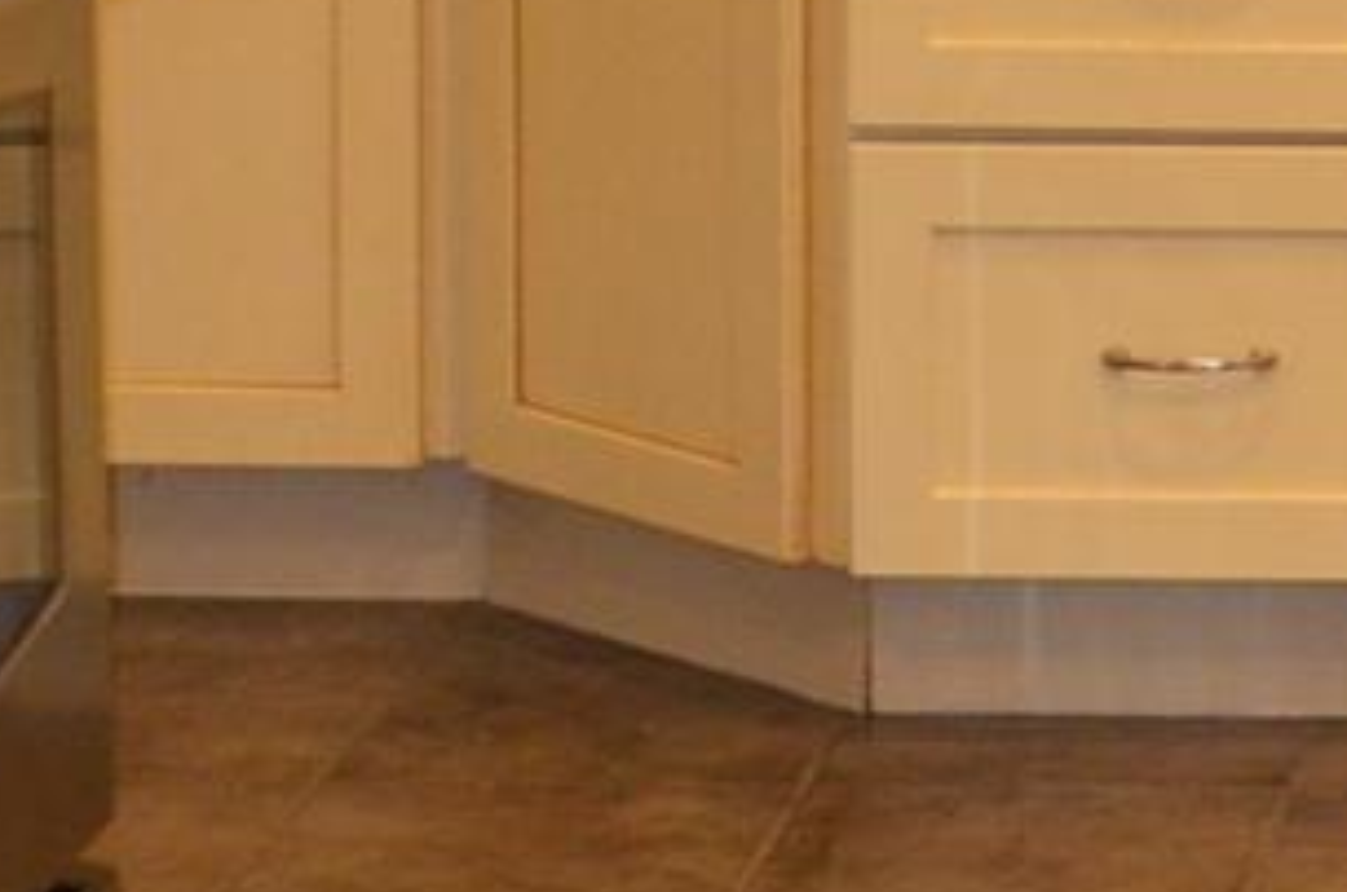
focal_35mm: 211
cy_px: -958
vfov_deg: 6.3
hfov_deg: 9.3
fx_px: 7892
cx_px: 2403
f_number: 3.8
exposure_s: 1/60
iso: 800
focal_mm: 21
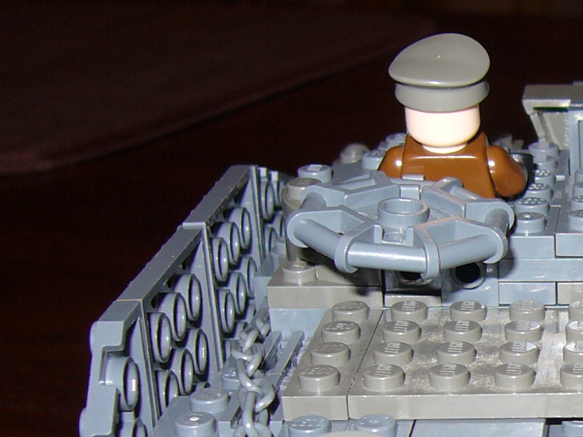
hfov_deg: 19.3
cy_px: 379
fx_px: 1617
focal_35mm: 96
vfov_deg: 15.3
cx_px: 697
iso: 64
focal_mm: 5.8
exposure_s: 1/60
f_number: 2.8
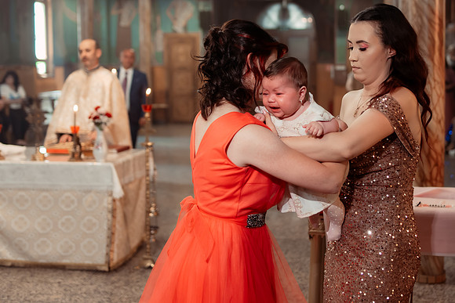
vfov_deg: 28.6
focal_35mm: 47
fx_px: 593
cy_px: 104
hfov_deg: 41.7
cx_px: 279
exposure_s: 1/250
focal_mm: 35
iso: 1600
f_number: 2.2
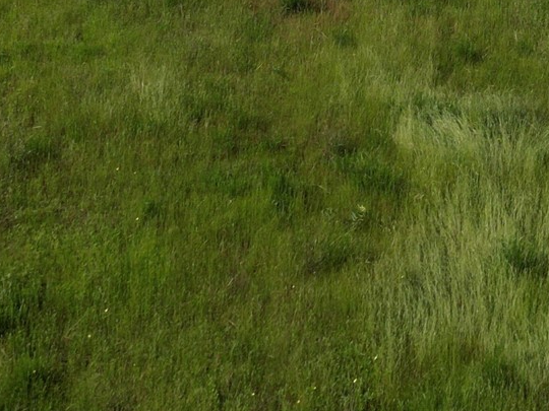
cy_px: -360
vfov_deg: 14.1
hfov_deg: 21.4
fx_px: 1443
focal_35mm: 91
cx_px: 371
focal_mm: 6.72
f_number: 1.7
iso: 110
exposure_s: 1/4000
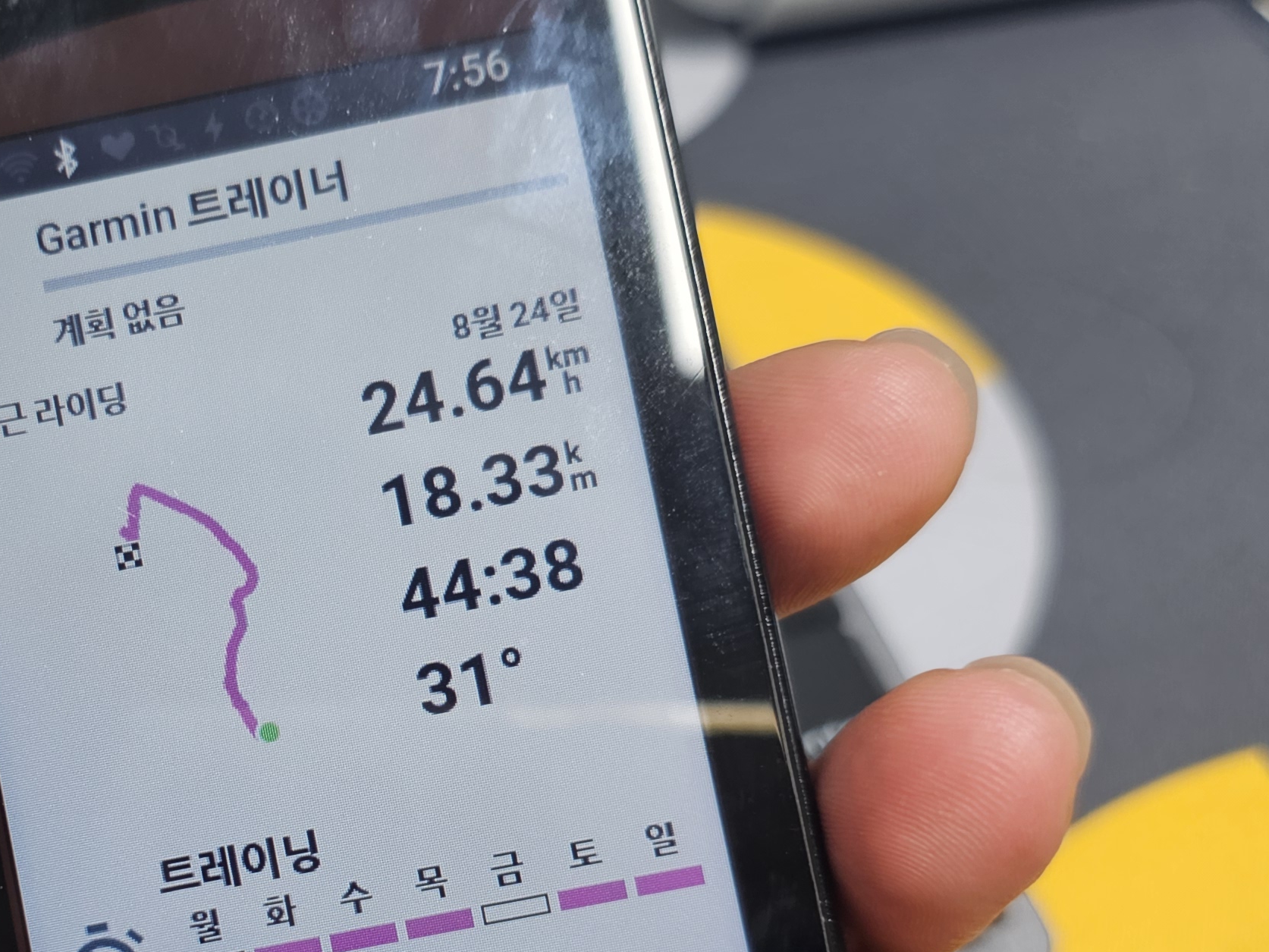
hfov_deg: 34.1
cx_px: 293
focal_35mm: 55
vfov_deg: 26.3
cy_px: 701
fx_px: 2016
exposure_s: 1/51
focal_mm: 6.3
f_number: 1.7
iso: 100
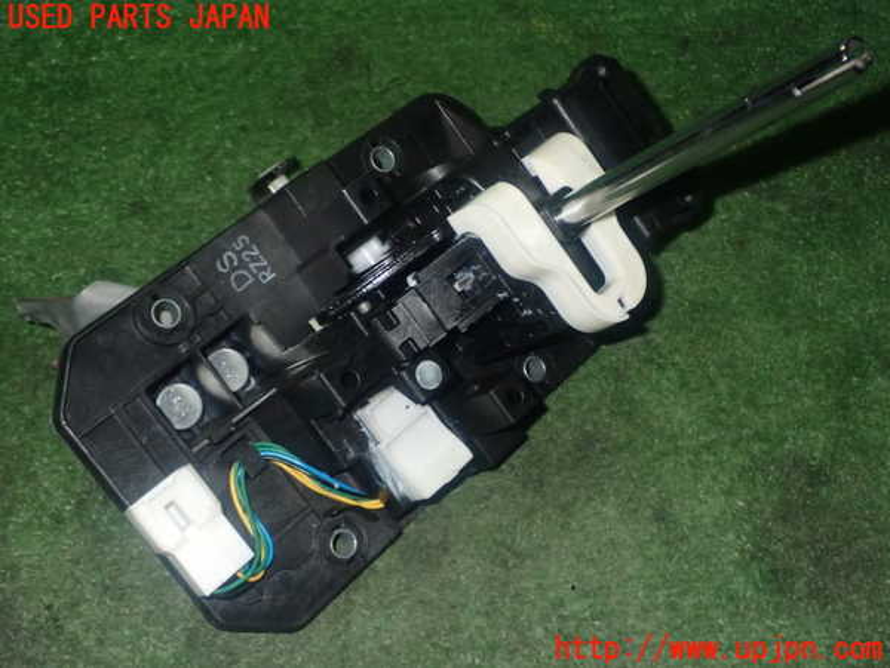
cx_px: 445
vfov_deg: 30.9
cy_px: 334
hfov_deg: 40.4
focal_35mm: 47
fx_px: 1208
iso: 800
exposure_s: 1/50
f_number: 9
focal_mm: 8.4
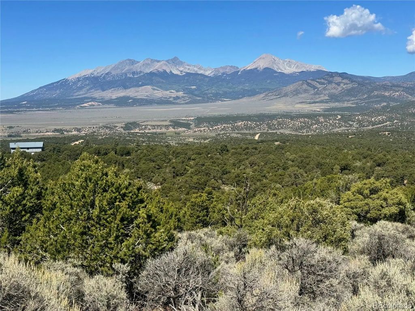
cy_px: 156
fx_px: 575
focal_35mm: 48
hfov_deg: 39.7
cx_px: 208
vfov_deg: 30.3
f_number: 1.78
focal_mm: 6.76
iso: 64
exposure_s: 1/4975
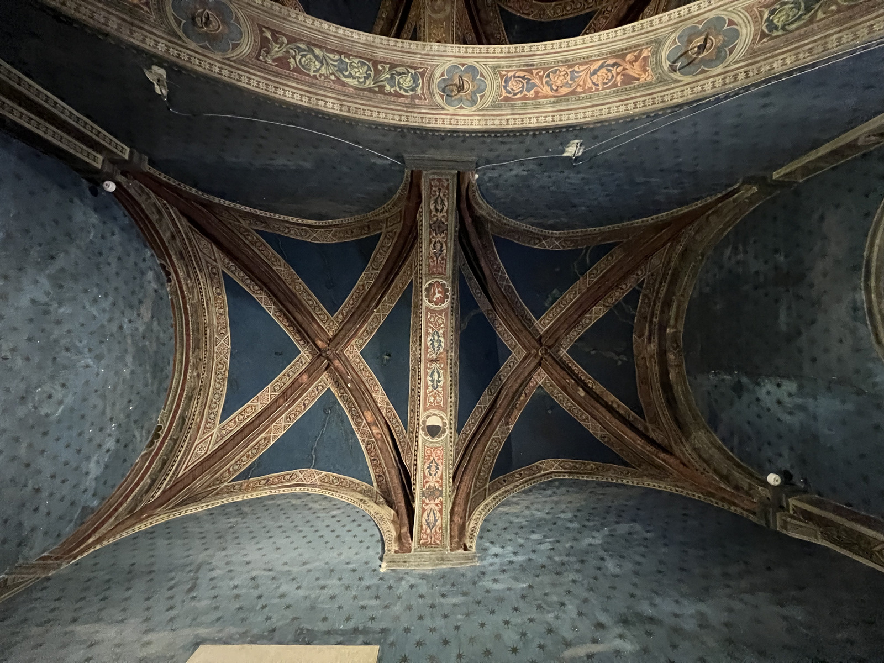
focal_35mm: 13
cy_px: 332
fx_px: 332
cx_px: 442
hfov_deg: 106.2
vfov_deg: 89.9
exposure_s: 1/25
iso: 1600
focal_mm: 1.57
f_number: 1.8
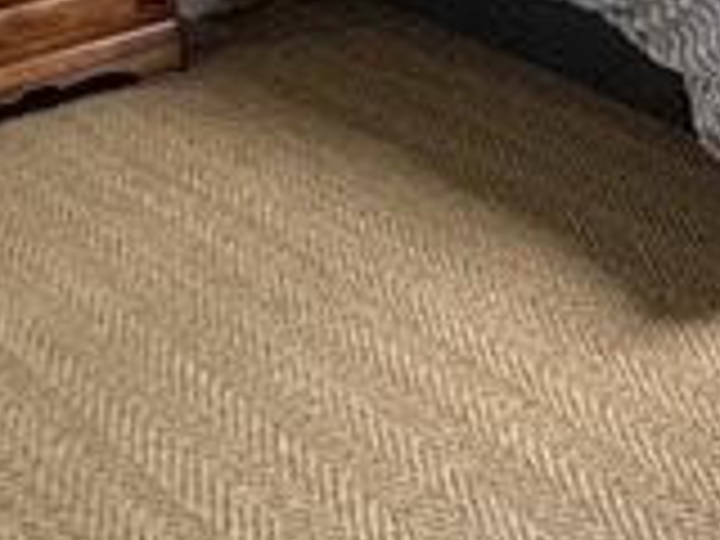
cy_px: -598
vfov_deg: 15.7
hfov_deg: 17.3
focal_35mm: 70
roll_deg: +0.3
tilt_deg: +0.9
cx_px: 1534
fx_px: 1456
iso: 500
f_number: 2.2
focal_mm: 2.22
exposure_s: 1/60
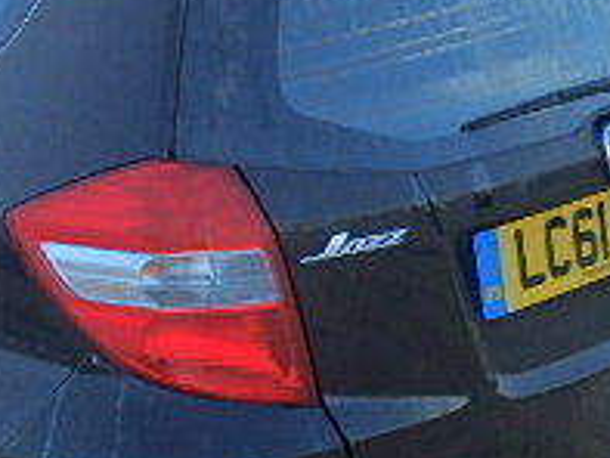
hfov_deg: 16.3
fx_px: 2063
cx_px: -74
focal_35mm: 117
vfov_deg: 12.7
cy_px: 322
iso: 125
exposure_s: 1/250
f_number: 5
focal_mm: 6.4
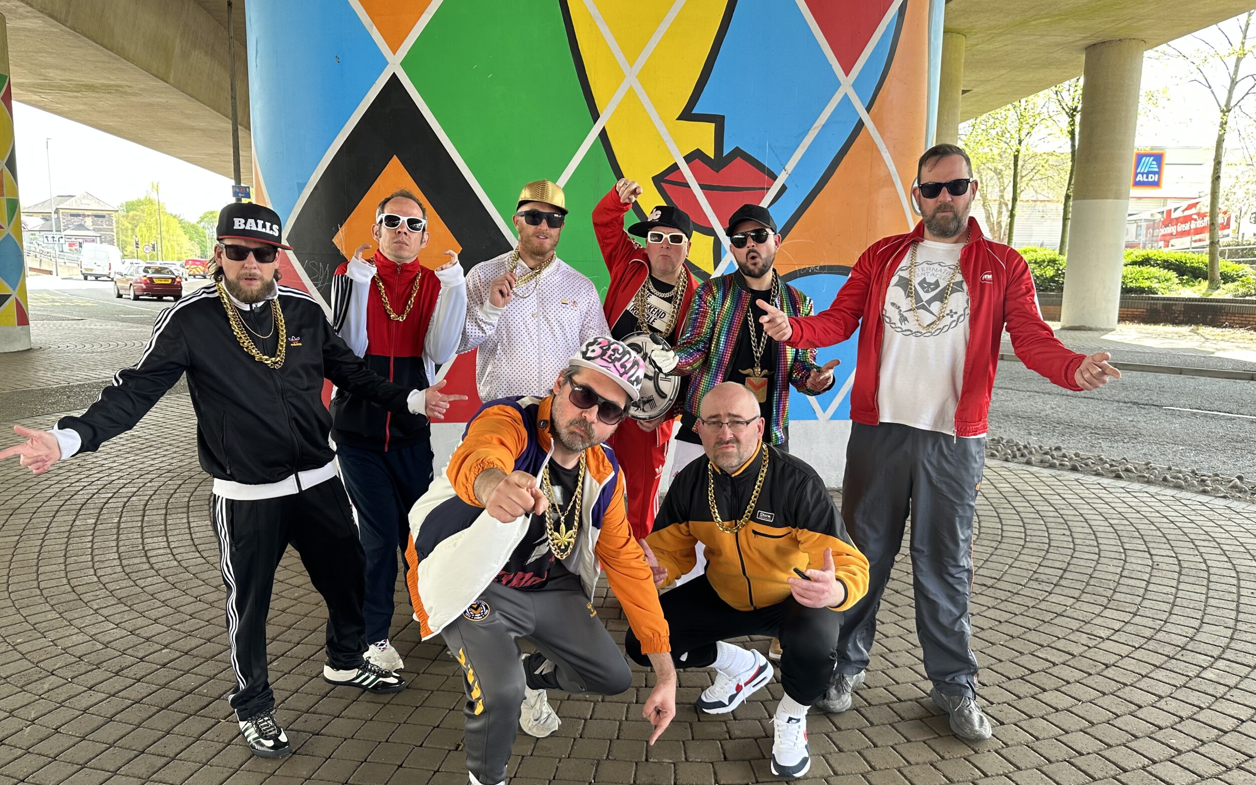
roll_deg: -0.9
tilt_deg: -9.4
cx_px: 622
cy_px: 422
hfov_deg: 70.4
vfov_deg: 47.6
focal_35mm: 26
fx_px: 890
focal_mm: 6.86
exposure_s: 1/163
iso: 100
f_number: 1.78
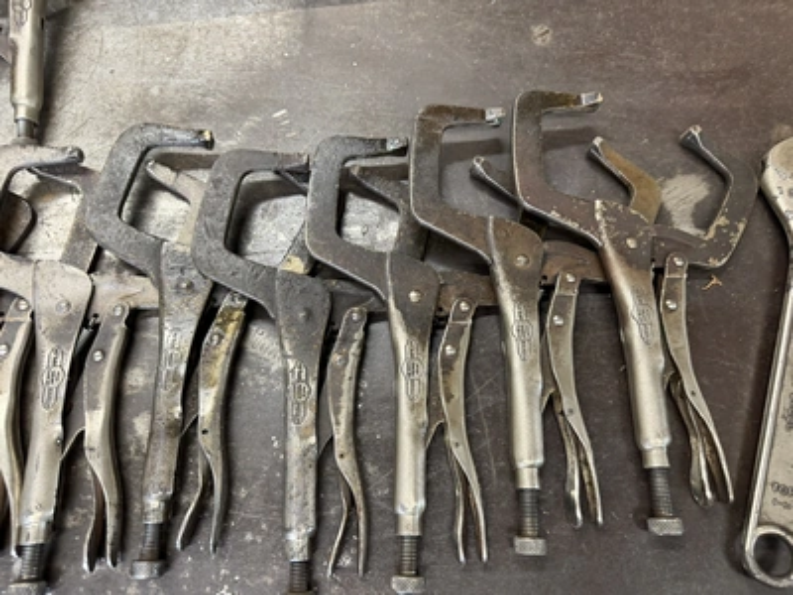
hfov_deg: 71.6
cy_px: 298
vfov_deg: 56.8
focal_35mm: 24
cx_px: 396
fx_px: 550
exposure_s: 1/60
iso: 200
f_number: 1.78
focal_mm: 6.76
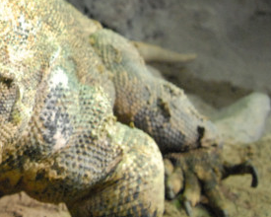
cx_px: -120
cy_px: -24
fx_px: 922
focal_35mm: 115
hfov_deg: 15.6
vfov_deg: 13.1
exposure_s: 1/180
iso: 1600
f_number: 7.1
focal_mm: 28
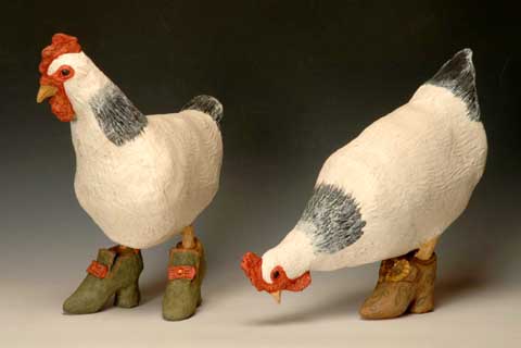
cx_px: 260
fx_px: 1519
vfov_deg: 13.0
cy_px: 174
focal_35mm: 105
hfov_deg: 19.5
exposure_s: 1/100
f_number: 16
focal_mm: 70
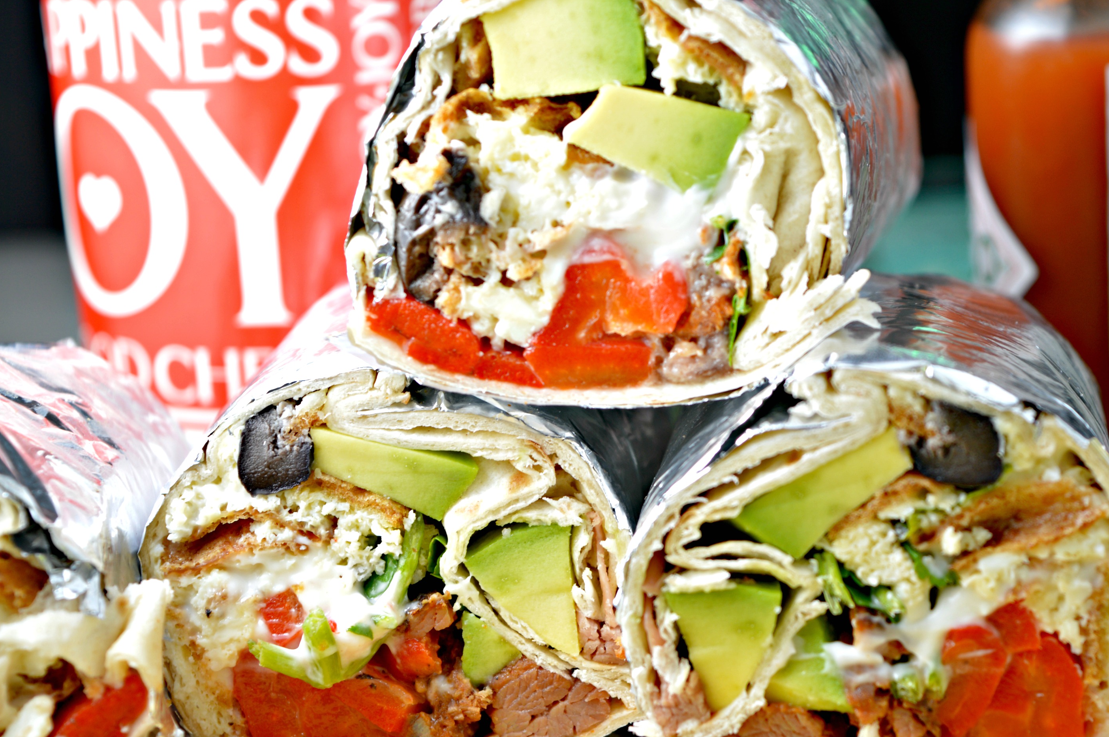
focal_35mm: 98
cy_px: 400
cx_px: 654
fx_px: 3003
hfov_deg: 20.9
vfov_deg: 14.0
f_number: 5.6
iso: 100
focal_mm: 55
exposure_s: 1/25
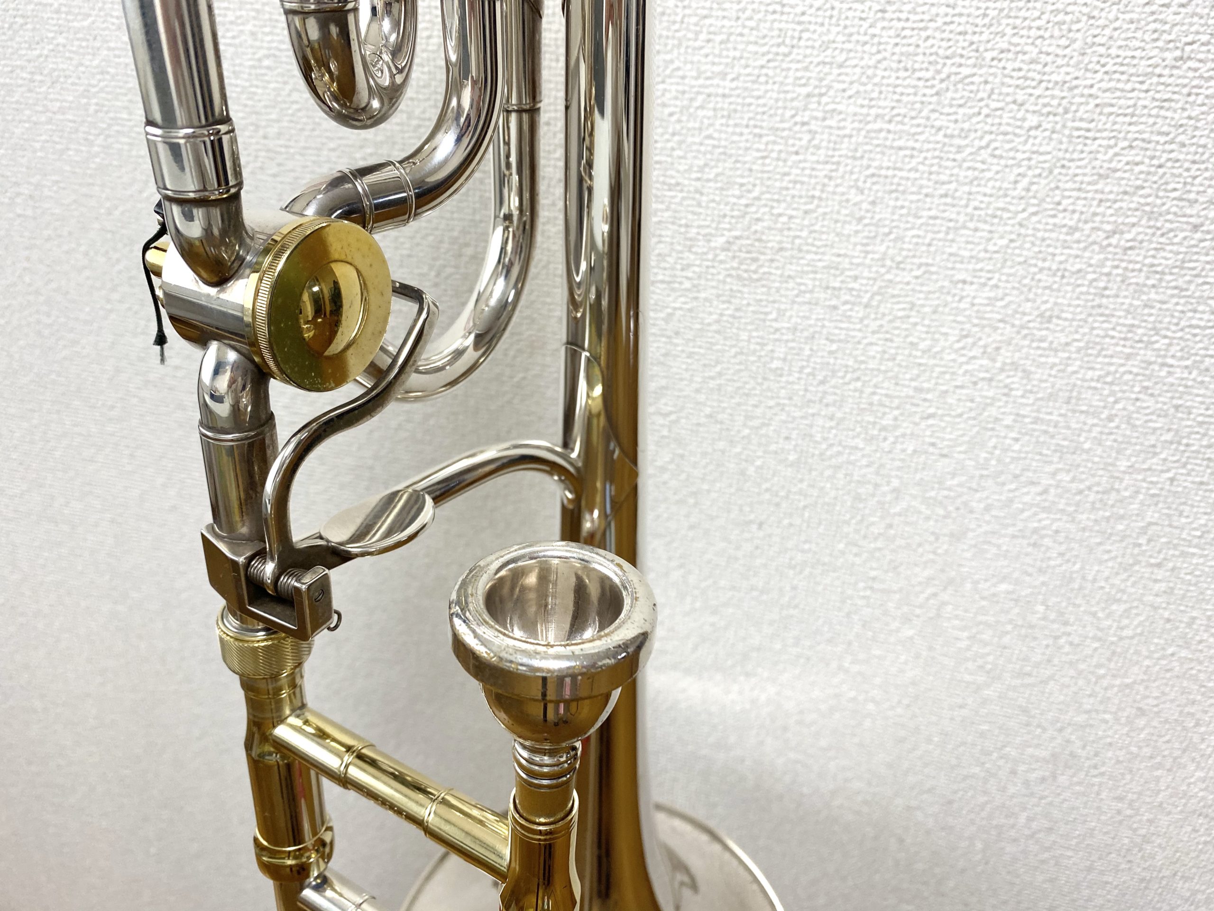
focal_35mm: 26
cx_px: 607
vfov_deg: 53.1
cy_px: 456
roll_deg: -2.2
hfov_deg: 67.3
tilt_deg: -30.1
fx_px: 912
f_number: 1.8
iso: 125
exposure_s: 1/100
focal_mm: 4.25
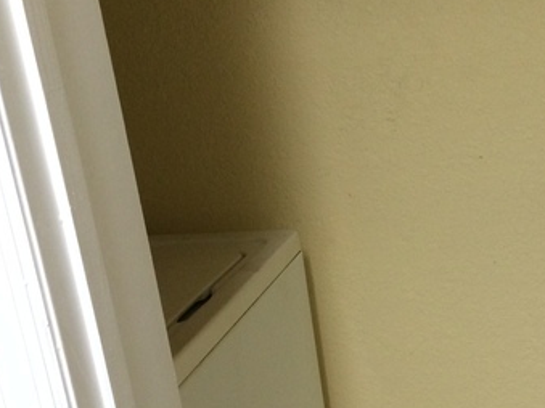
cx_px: 514
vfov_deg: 24.7
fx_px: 929
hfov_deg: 30.9
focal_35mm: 59
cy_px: 262
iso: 125
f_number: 2.2
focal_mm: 4.12
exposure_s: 1/30
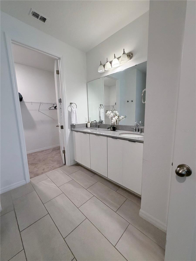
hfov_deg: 85.7
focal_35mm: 14
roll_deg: +1.4
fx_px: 106
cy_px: 130
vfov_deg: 102.1
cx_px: 98
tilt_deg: -8.6
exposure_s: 1/60
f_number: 2.2
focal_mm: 2.22
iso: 250
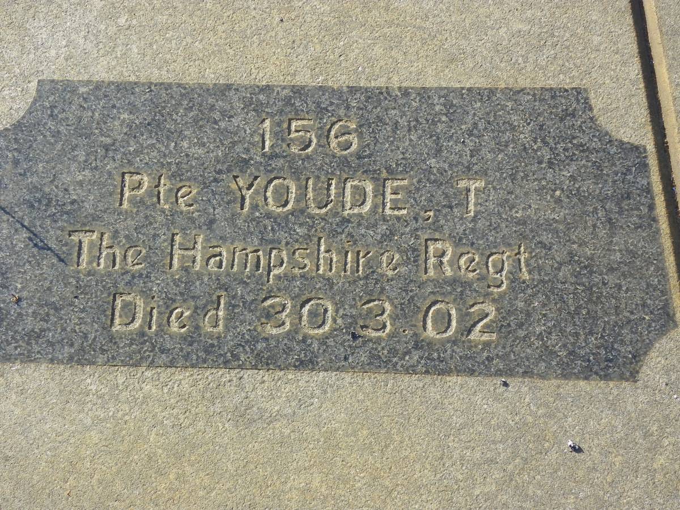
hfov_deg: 28.6
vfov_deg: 21.6
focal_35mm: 68
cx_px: 340
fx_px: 1336
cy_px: 255
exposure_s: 1/200
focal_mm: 12.1
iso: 64
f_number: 4
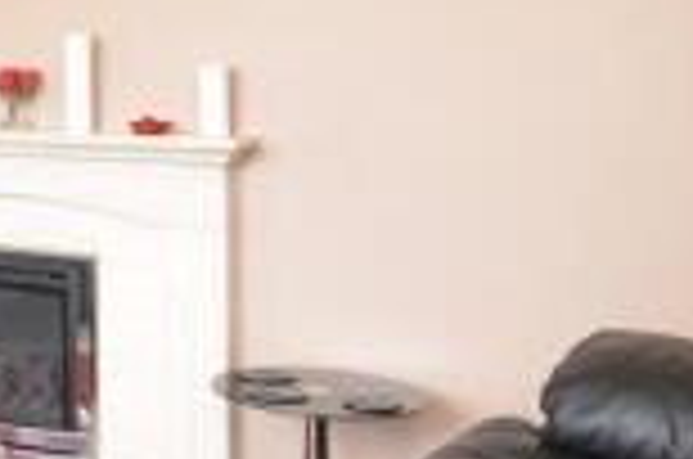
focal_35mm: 64
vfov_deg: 20.6
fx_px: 1229
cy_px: 18
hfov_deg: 27.2
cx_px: -166
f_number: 6.3
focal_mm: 10
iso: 250
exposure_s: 1/15
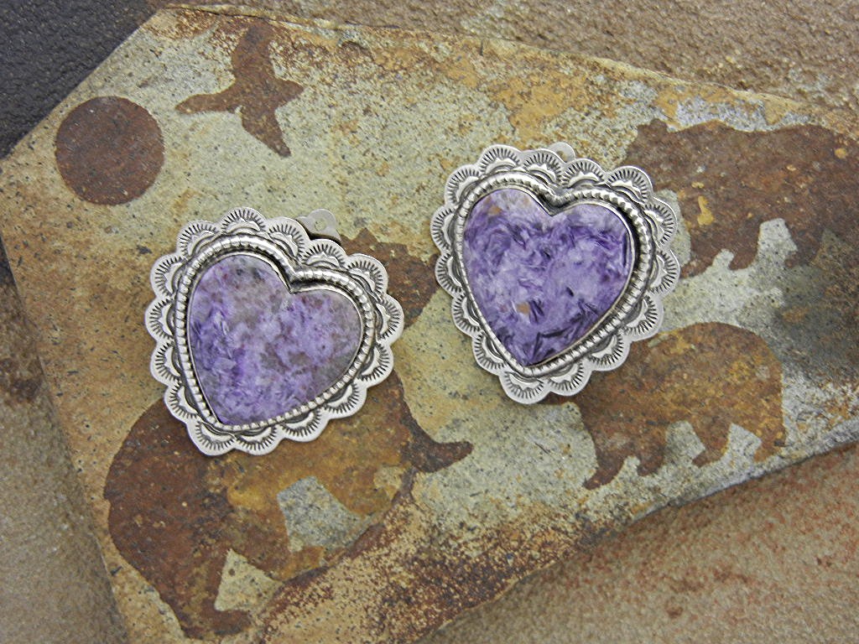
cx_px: 430
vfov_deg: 28.0
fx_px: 1290
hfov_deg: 36.8
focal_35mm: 52
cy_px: 322
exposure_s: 1/1.3
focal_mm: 9.3
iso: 200
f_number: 3.9
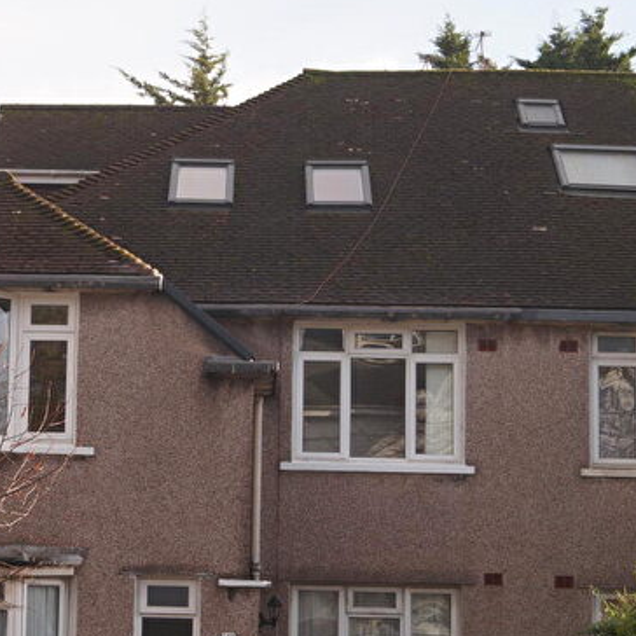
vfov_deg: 20.2
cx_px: 115
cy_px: 367
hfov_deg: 20.0
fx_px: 1784
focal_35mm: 86
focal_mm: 35
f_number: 5
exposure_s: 1/200
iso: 100
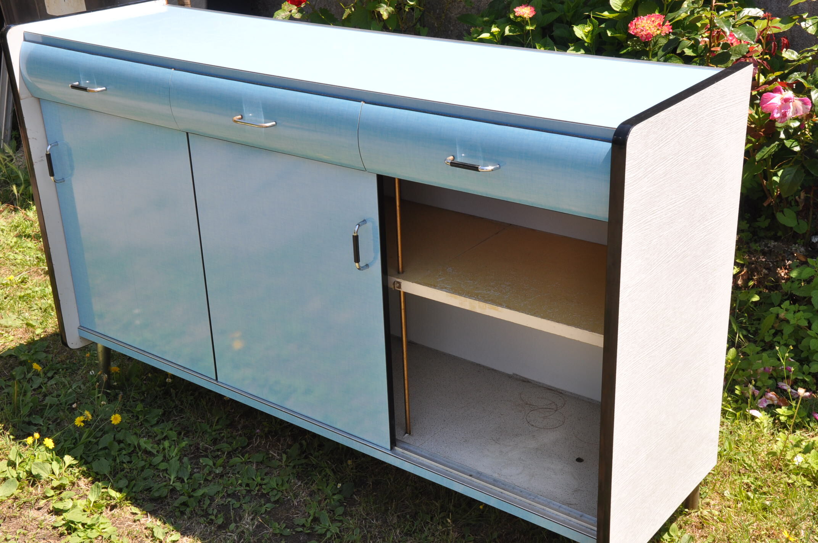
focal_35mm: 48
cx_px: 409
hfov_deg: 41.2
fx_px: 1089
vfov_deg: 28.0
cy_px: 272
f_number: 13
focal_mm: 32
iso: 320
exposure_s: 1/180
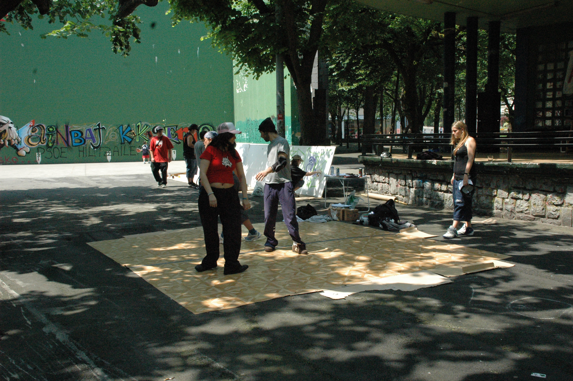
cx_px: 286
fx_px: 572
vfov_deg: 36.8
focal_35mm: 36
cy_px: 190
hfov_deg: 53.2
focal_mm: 24
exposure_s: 1/640
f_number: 13
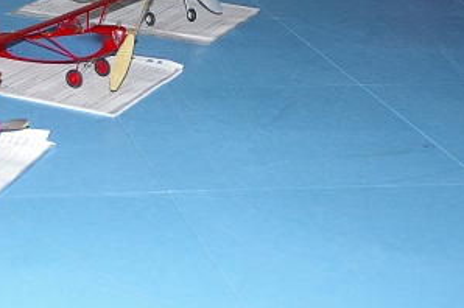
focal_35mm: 100
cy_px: 73
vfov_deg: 13.6
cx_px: 81
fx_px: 1288
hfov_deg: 20.2
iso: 400
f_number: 4.5
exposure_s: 1/45
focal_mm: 33
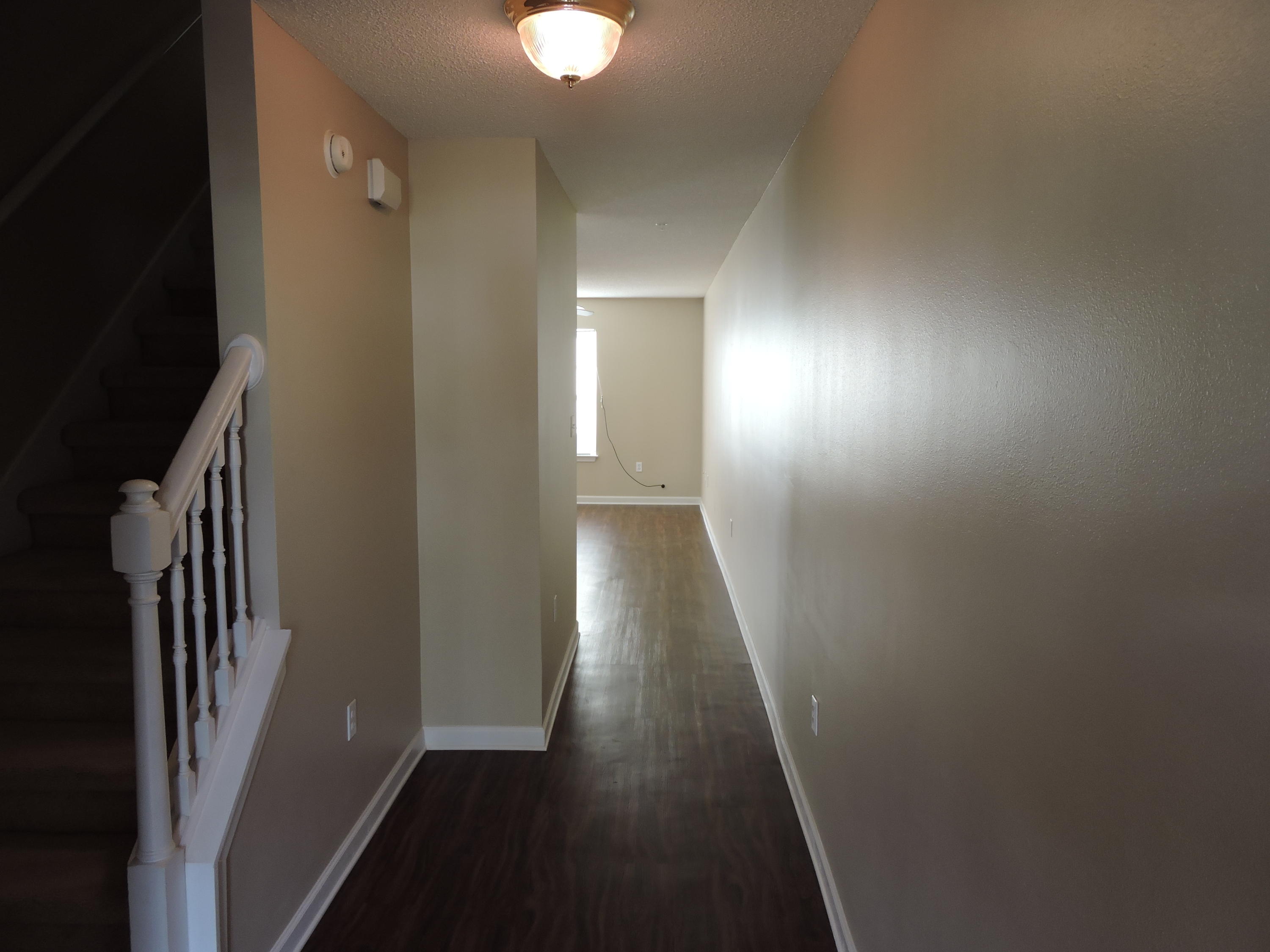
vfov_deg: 56.8
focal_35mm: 24
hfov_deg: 71.6
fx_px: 881
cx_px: 635
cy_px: 476
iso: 125
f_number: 3.3
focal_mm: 4.3
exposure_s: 1/30
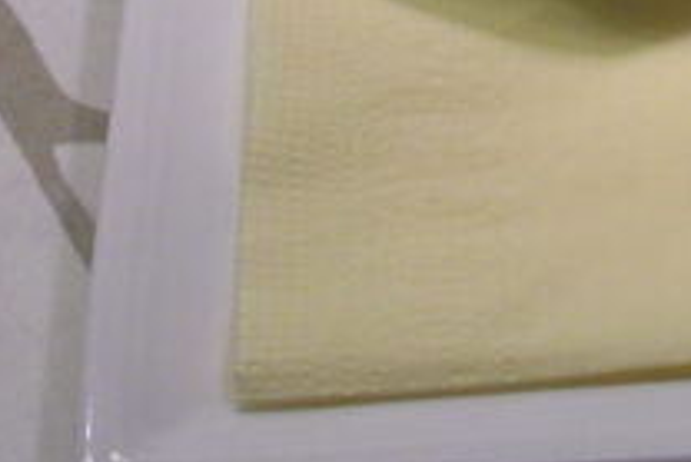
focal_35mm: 142
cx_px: 761
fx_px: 2727
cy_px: -299
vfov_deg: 9.3
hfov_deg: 14.1
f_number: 2.7
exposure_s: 1/49.6
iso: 100
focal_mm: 5.6
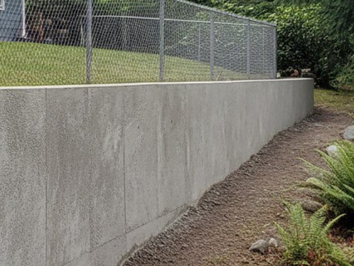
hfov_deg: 33.1
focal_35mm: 56
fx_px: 573
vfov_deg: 25.9
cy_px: 75
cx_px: 60
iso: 1441
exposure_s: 1/1544
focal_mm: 6.4
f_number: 1.8
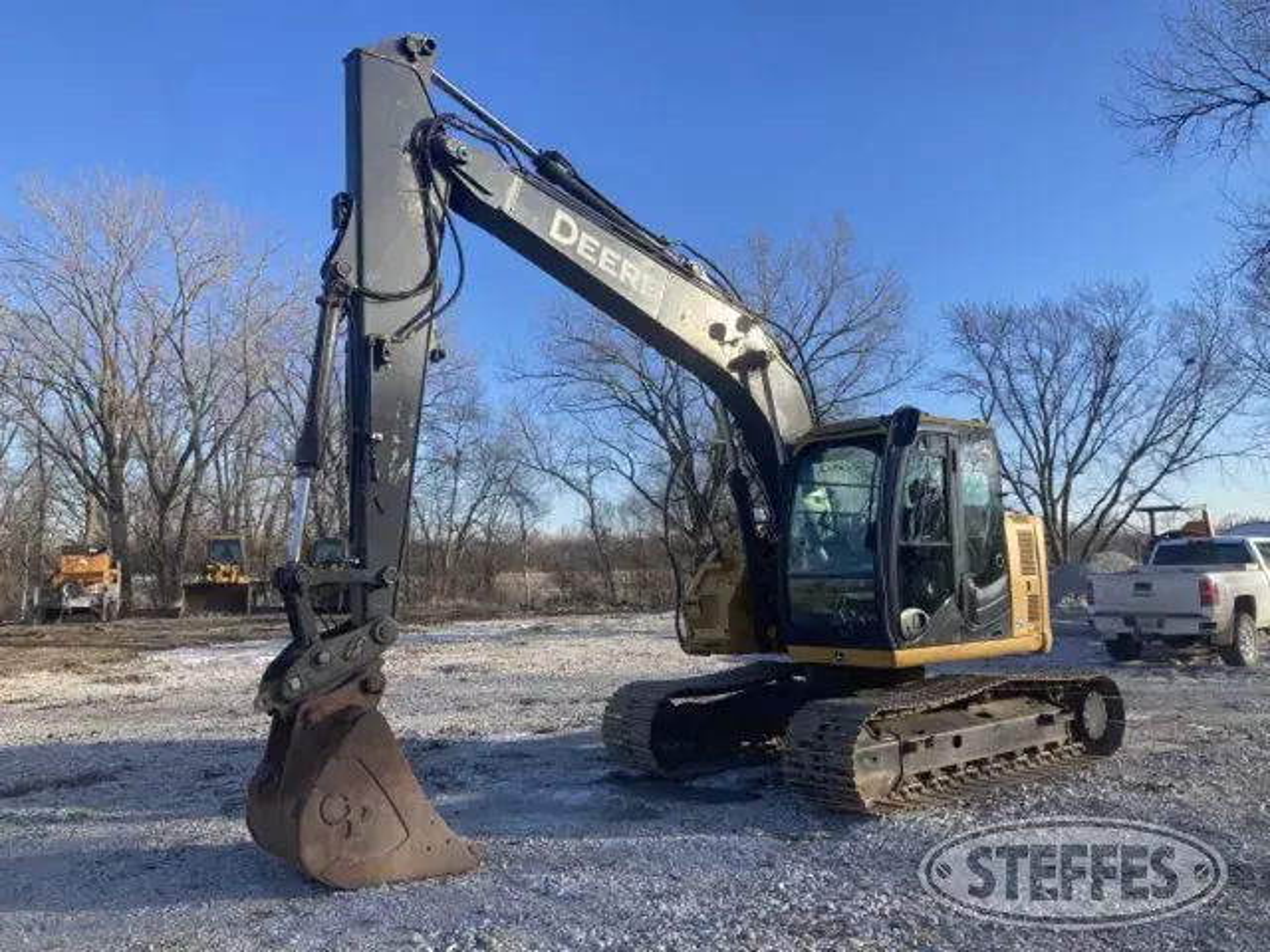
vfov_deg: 49.7
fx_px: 1027
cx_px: 635
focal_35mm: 28
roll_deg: +1.0
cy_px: 476
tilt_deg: +5.1
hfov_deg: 63.4
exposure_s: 1/906
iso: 20
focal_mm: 3.99
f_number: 1.8
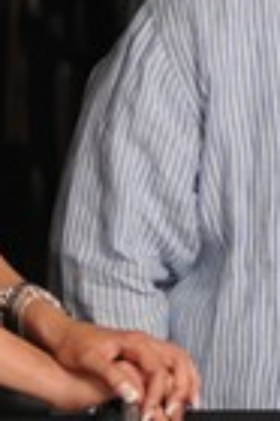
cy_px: 403
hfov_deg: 3.3
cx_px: 90
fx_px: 4807
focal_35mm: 411
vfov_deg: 5.0
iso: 1000
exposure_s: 1/60
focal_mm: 50
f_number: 2
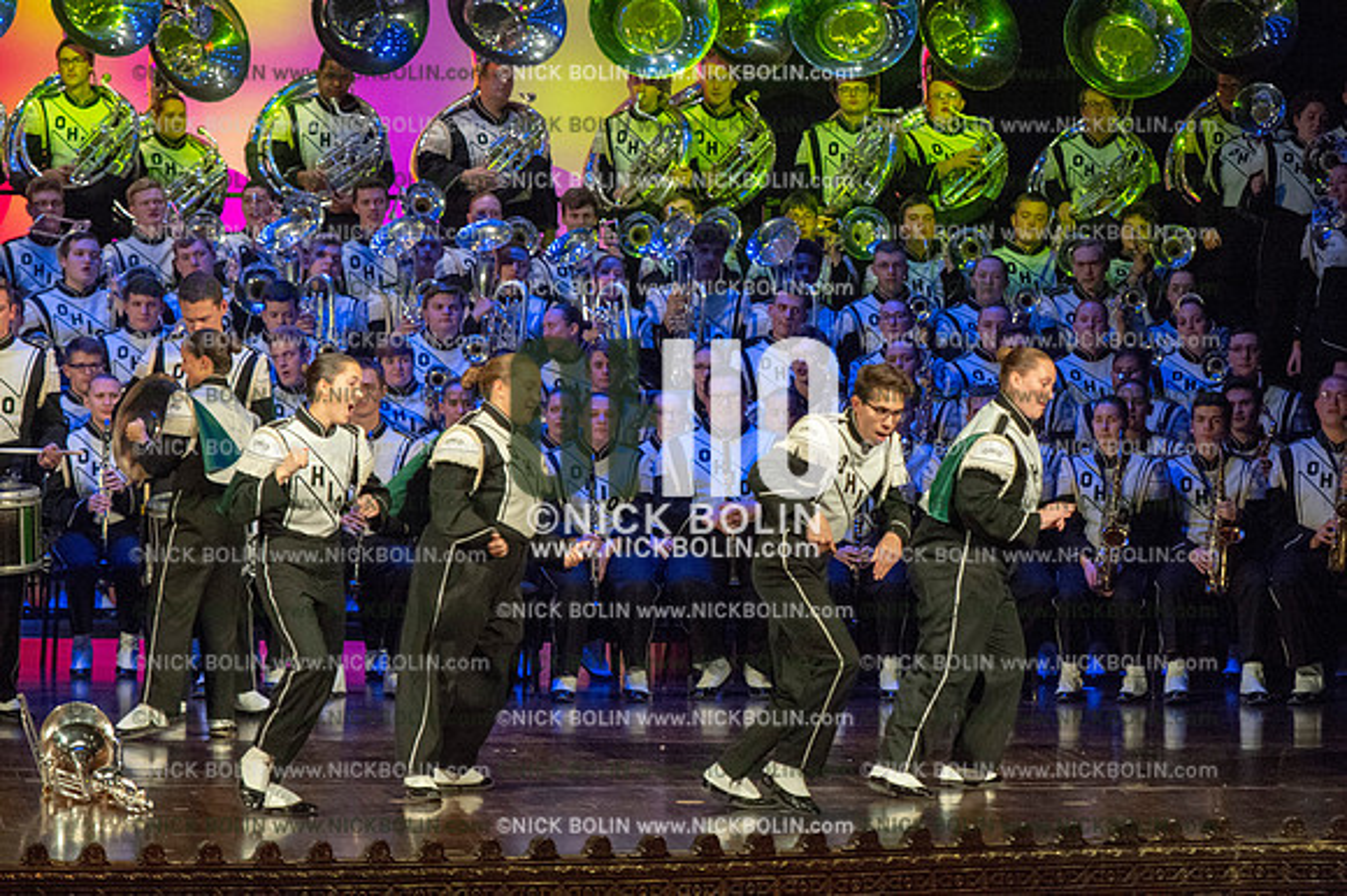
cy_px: 448
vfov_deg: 6.5
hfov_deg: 9.8
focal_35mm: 210
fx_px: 7853
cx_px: 674
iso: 8000
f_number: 5.6
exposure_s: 1/400
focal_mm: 210
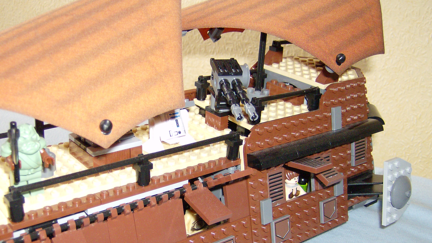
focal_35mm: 44
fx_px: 504
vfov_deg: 26.9
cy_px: 163
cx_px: 194
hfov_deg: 46.3
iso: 200
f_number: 2.8
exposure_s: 1/60
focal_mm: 6
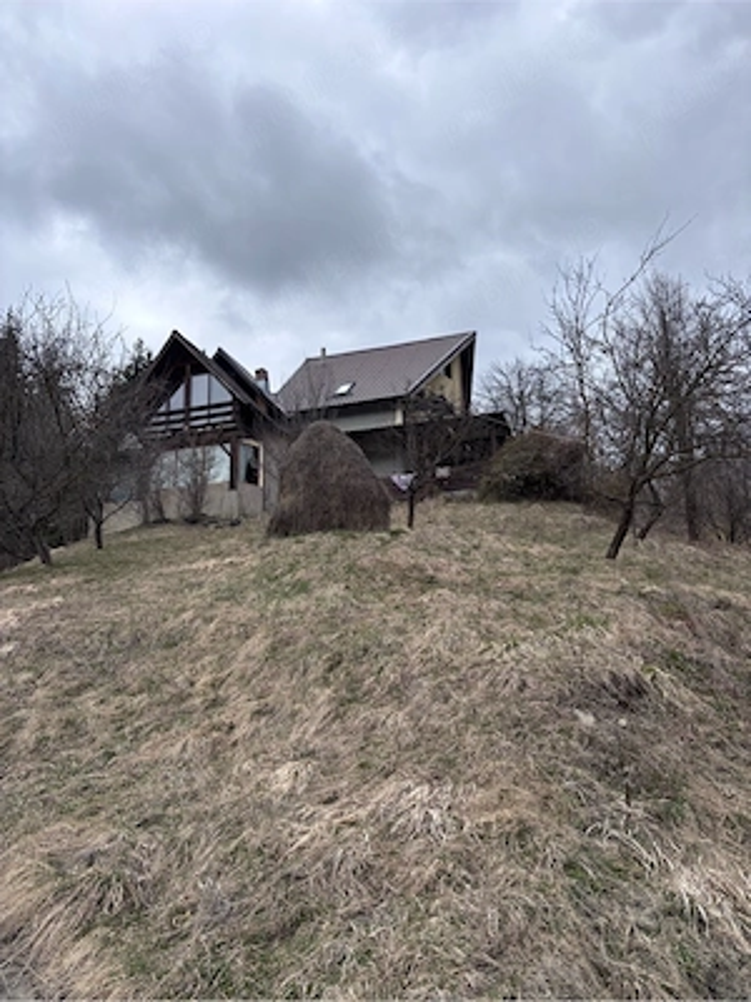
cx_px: 376
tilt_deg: +14.7
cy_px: 501
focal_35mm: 26
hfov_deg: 53.1
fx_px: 752
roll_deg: +1.8
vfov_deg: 67.3
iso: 50
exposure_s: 1/1912
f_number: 1.6
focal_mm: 5.96
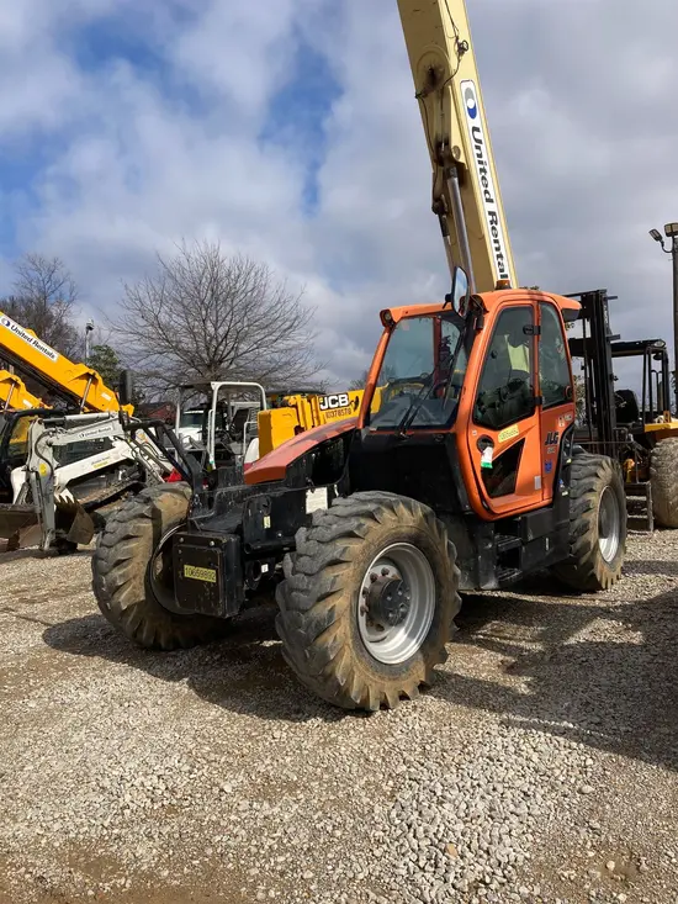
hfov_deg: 49.8
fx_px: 731
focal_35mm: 28
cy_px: 452
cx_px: 339
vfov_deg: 63.4
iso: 20
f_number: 1.8
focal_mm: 3.99
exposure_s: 1/2703
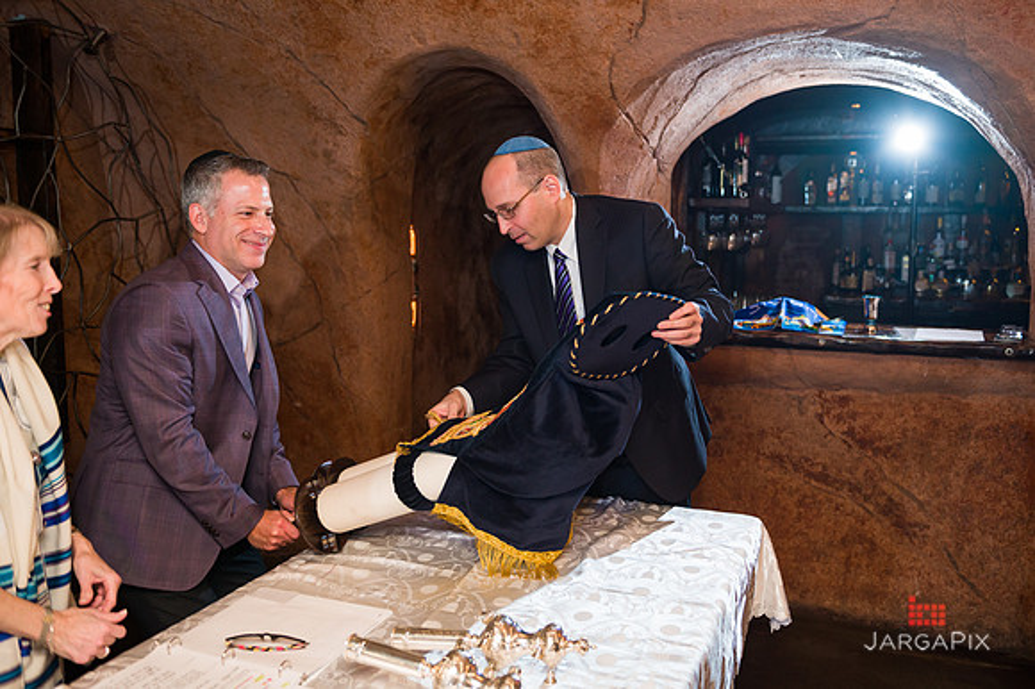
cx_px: 545
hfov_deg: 60.3
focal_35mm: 31
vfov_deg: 42.3
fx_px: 890
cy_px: 327
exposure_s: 1/200
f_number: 4
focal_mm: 29
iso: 1250
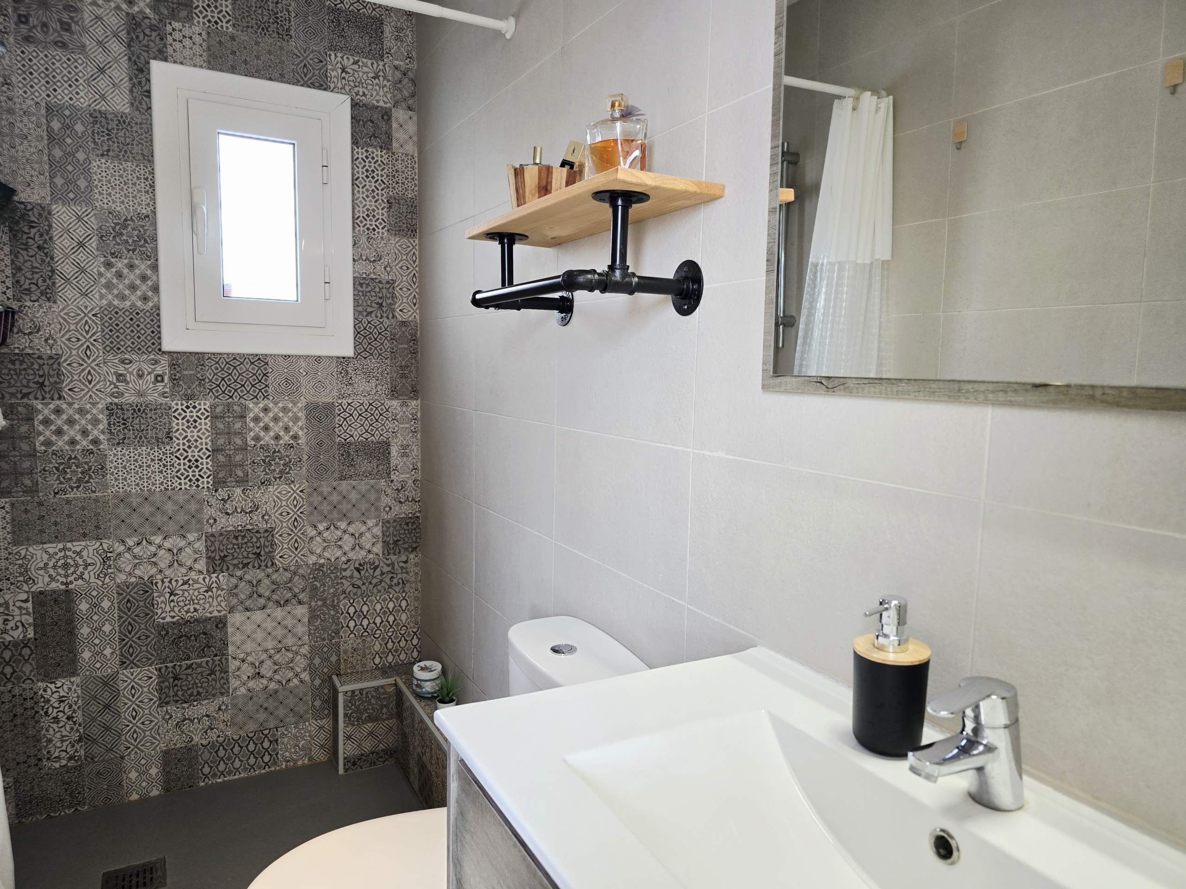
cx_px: 593
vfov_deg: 58.9
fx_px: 788
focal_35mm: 23
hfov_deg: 73.9
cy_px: 444
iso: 80
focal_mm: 6.3
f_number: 1.7
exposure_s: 1/101
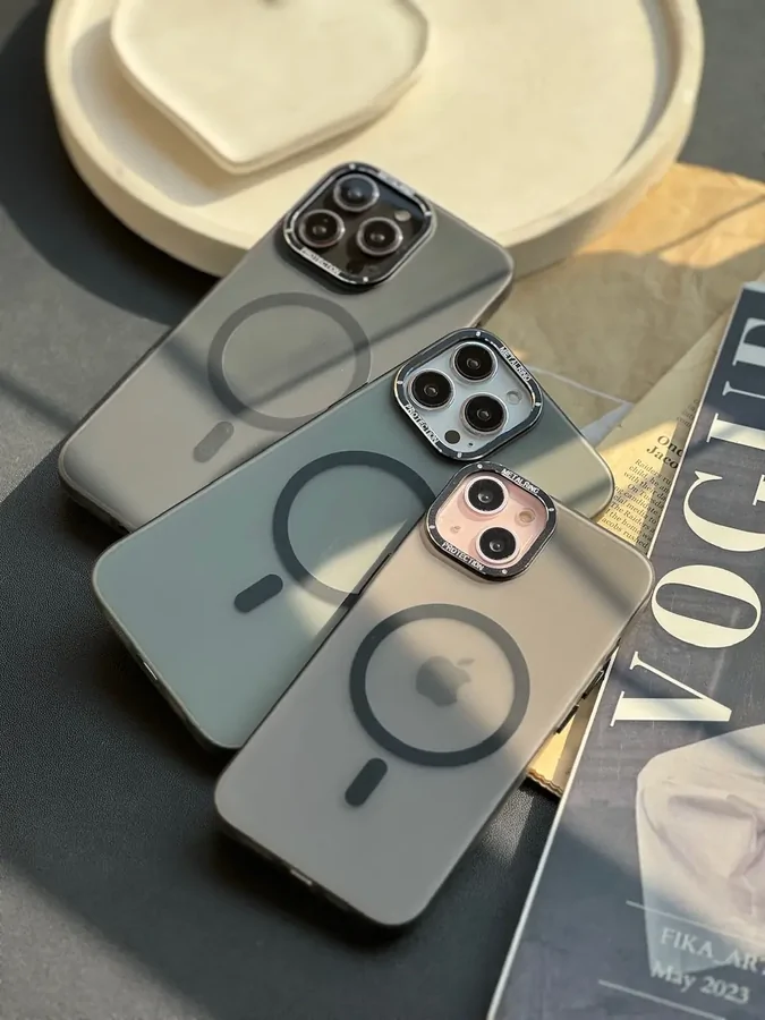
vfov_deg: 25.3
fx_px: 2269
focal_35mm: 77
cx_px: 382
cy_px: 510
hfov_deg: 19.1
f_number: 2.8
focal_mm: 9
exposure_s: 1/333
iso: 25
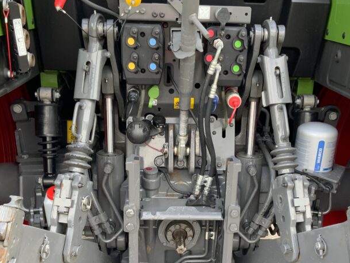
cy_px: 191
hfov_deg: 38.9
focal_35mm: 49
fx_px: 496
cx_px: 193
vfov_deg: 29.3
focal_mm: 3
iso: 25
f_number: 1.8
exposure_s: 1/122
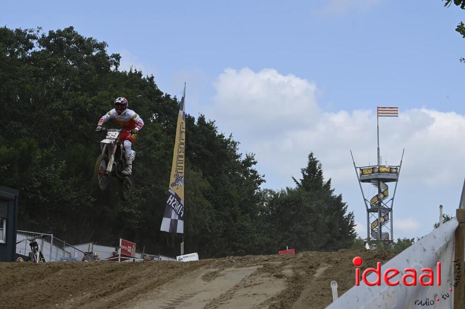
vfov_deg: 13.7
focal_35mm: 100
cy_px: 154
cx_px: 232
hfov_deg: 20.4
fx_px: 1290
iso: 1600
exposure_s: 1/2000
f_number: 11
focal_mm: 100
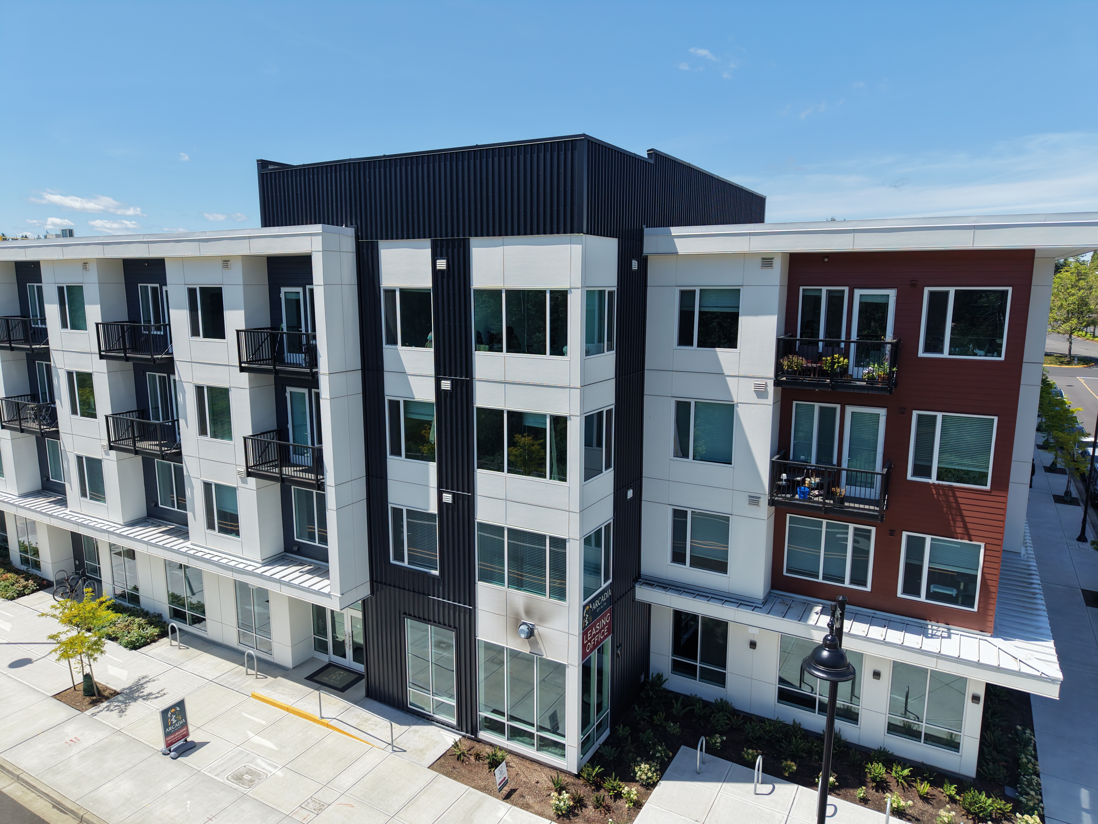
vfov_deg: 56.8
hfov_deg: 71.6
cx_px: 549
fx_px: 761
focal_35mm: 24
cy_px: 412
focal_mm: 8.67
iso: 310
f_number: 1.8
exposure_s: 1/6000
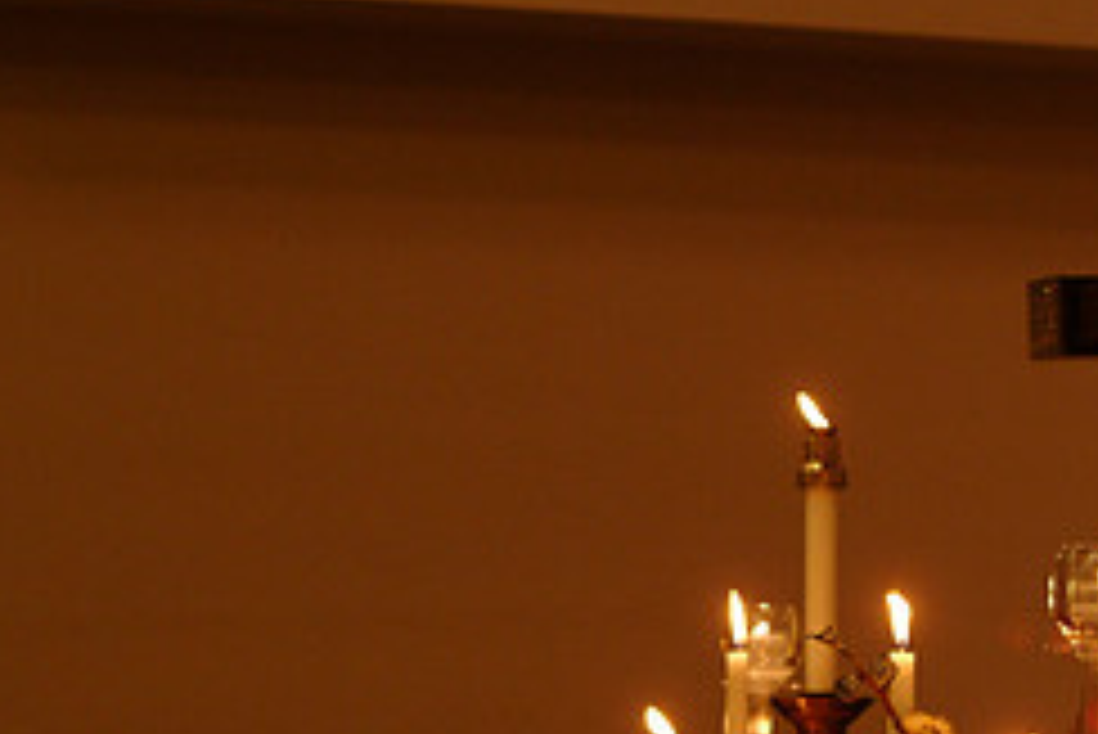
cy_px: 777
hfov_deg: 20.1
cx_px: 958
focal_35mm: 100
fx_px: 3052
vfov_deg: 13.5
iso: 400
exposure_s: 1/45
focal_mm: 28
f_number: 3.3
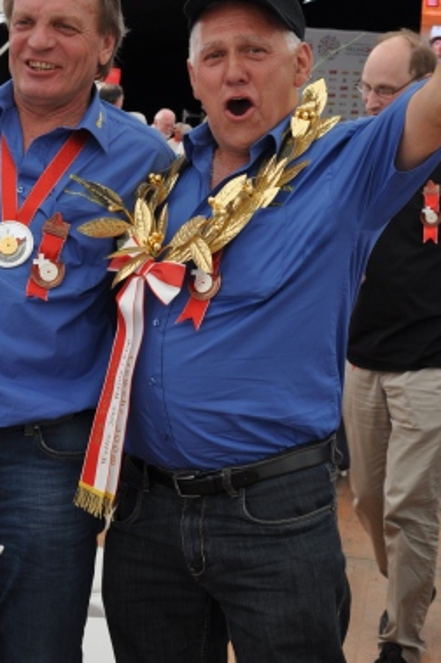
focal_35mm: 76
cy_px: 220
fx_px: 1399
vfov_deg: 26.5
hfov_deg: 17.8
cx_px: 123
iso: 200
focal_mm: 32
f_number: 9
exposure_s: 1/80
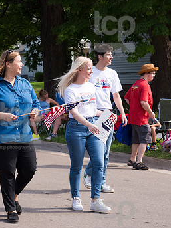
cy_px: 126
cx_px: 21
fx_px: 837
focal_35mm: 127
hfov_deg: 11.6
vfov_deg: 15.5
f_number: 6.3
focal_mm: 78
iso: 320
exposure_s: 1/500
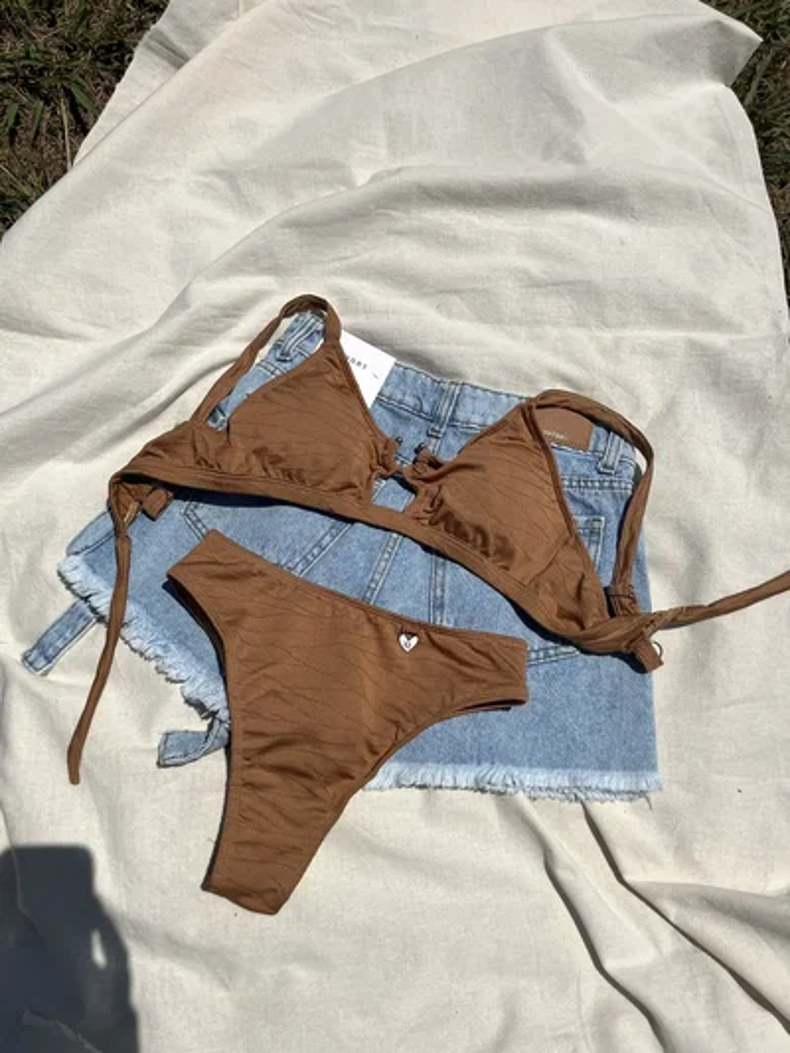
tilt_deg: -71.6
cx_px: 395
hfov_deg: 53.1
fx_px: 791
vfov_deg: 67.3
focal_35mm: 26
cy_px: 526
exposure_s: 1/17241
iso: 50
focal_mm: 5.1
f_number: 1.6
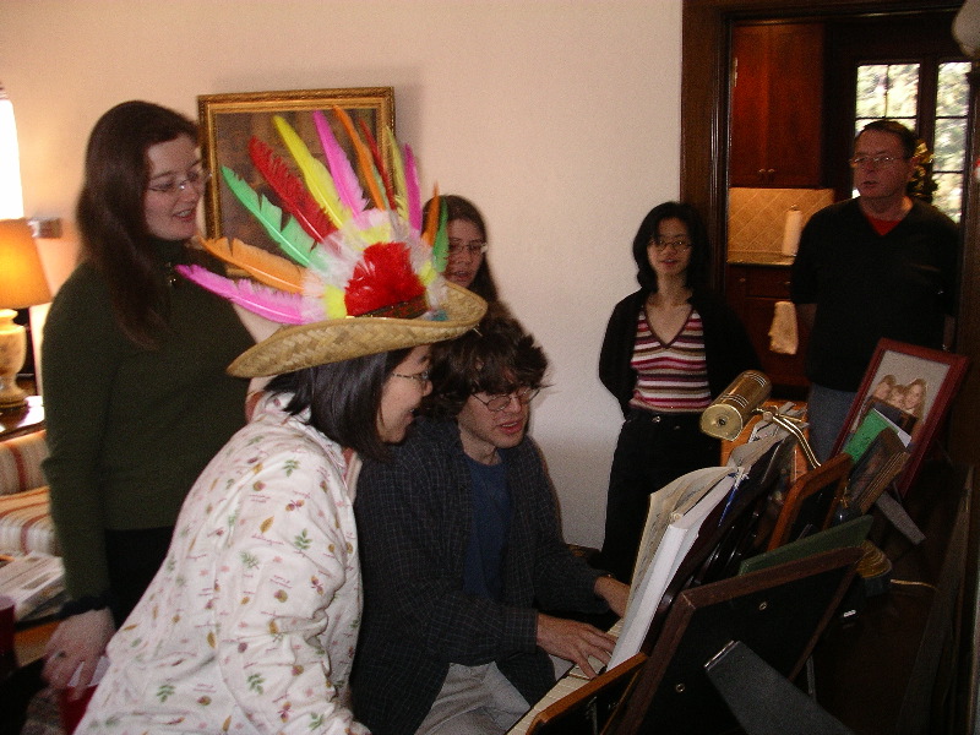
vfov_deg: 38.7
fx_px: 1047
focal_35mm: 37
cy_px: 368
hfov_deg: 50.1
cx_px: 490
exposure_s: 1/40
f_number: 2.8
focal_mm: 7.8
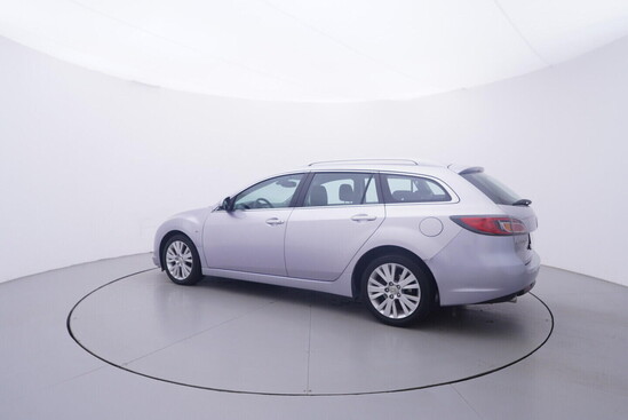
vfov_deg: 56.2
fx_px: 393
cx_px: 314
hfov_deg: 77.3
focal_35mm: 22
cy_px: 210
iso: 200
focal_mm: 15
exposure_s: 1/80
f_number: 5
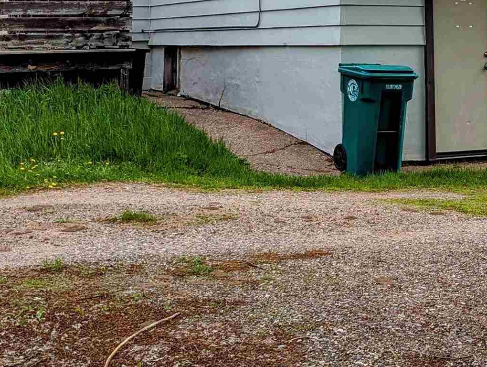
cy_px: -45
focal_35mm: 72
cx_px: 344
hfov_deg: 26.8
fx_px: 1014
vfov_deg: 19.5
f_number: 1.85
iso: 48
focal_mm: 6.81
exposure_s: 1/2217
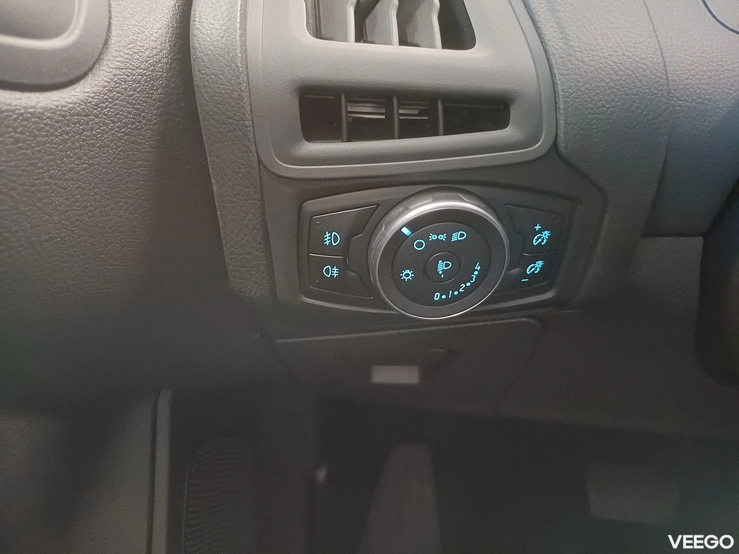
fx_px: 534
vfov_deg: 54.9
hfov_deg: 69.4
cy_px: 277
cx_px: 370
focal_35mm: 25
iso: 2000
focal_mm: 4.65
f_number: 1.8
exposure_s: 1/10
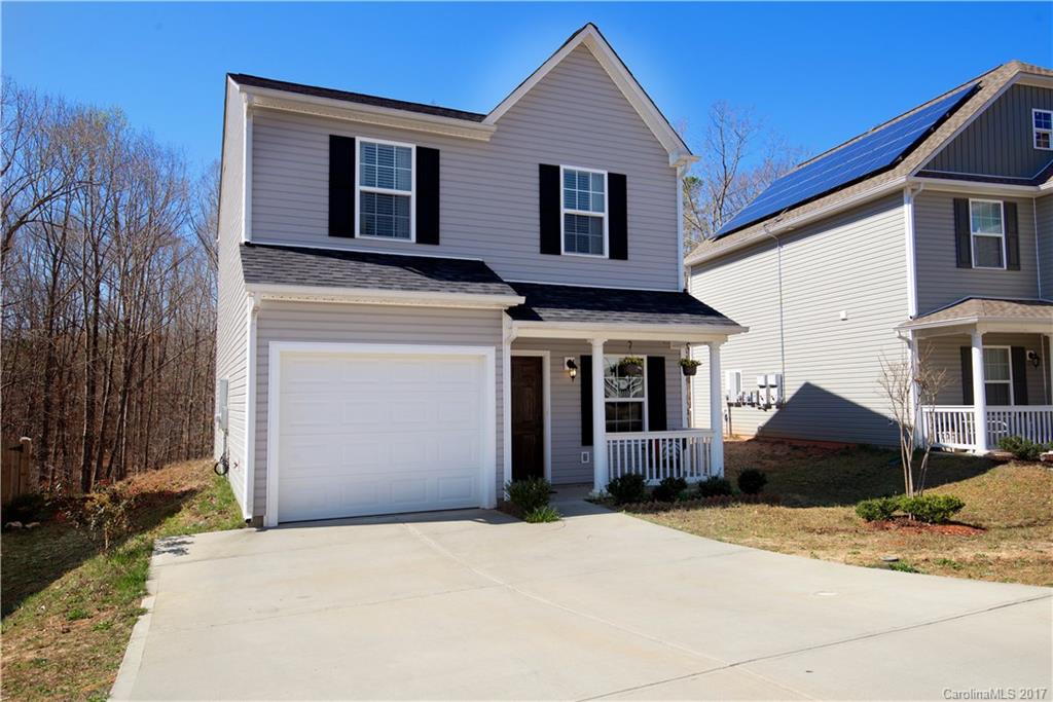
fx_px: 761
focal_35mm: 26
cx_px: 526
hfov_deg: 69.4
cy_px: 351
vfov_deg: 49.6
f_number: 8
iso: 100
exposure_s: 1/250
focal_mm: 26
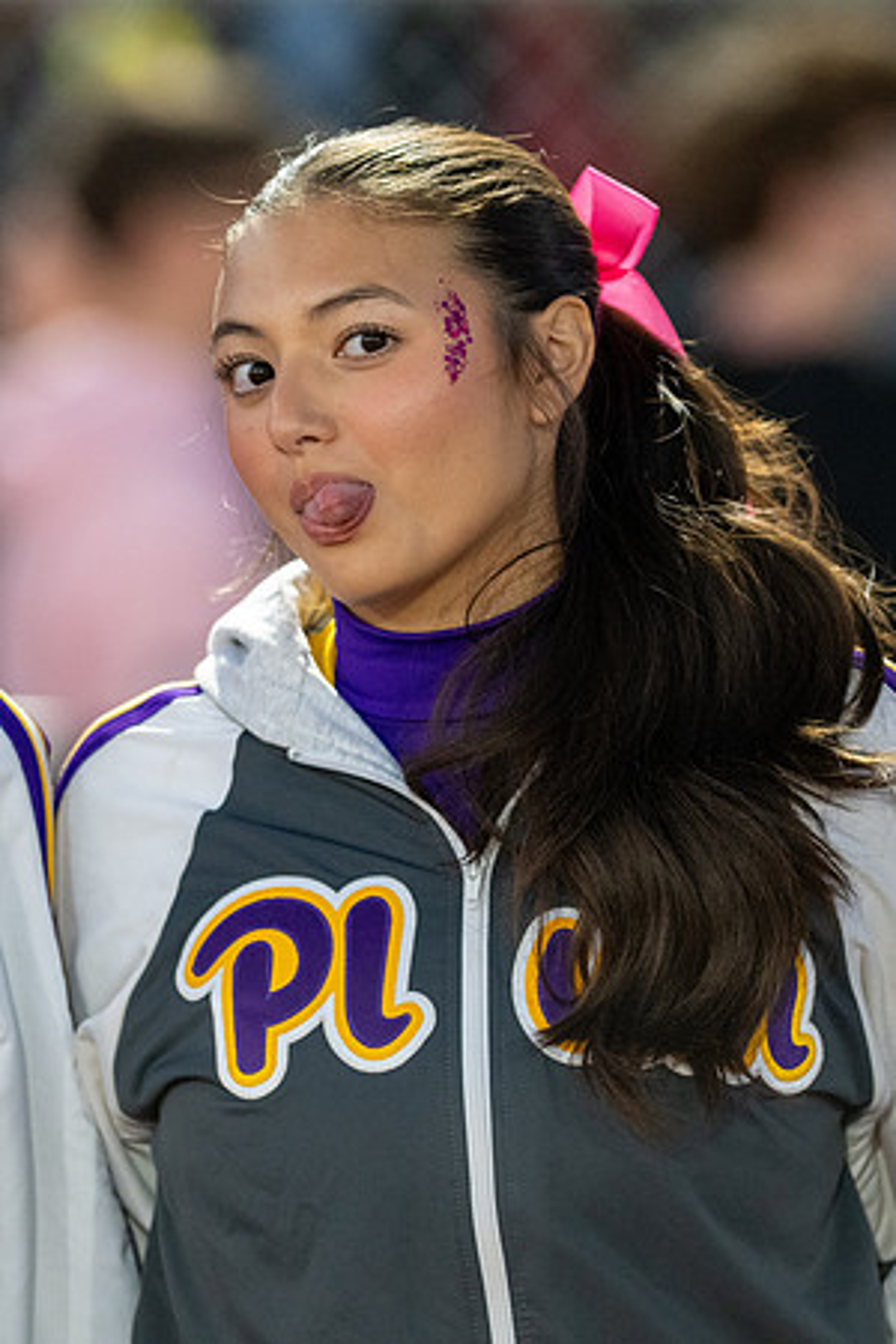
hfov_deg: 3.1
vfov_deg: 4.6
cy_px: 672
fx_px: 16799
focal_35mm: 450
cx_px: 338
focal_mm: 300
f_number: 4
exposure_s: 1/500
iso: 4000
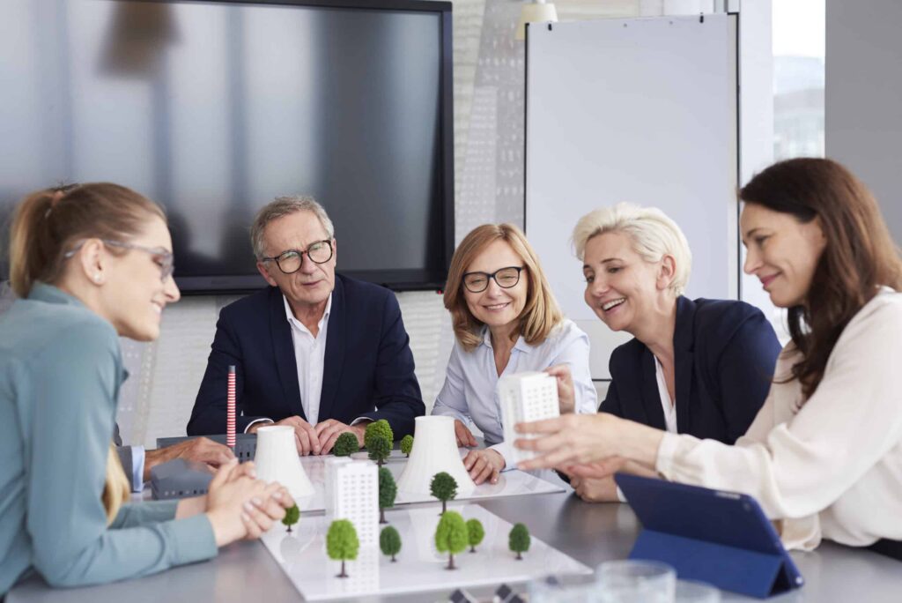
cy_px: 302
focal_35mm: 50
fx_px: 1253
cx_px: 451
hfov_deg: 39.6
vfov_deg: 27.0
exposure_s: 1/125
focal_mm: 50
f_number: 3.5
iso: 160
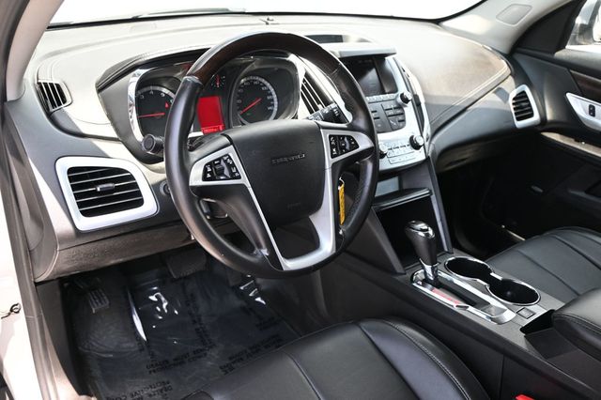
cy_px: 200
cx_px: 300
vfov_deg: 43.6
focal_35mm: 30
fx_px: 501
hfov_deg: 62.0
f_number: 3.8
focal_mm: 20
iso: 400
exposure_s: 1/160
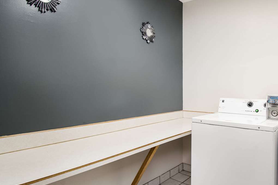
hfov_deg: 68.9
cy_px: 95
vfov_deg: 51.3
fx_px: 193
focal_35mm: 25
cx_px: 191
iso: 320
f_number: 9
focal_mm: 11.5
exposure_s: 1/1.67
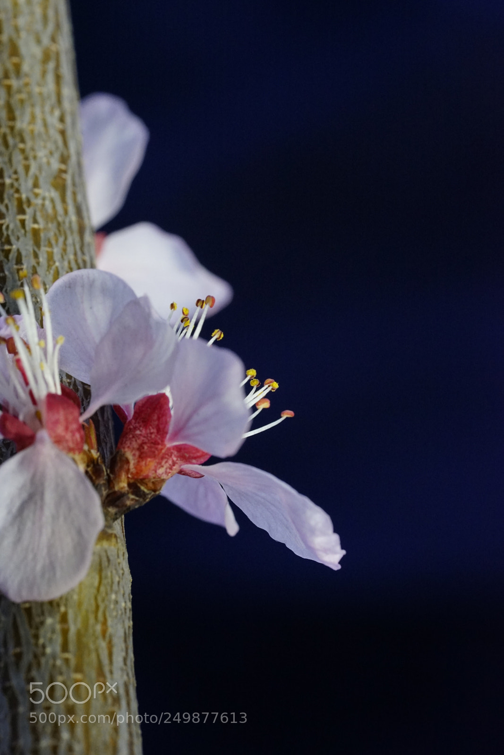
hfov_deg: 15.2
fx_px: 1889
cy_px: 378
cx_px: 252
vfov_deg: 22.6
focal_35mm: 90
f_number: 10
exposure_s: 1/100
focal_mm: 90
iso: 2500
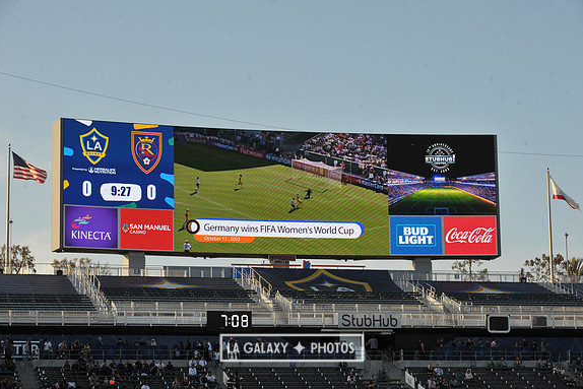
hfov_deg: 19.8
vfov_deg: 13.3
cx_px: 292
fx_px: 1668
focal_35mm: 103
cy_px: 195
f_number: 10
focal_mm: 102
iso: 400
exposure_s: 1/400
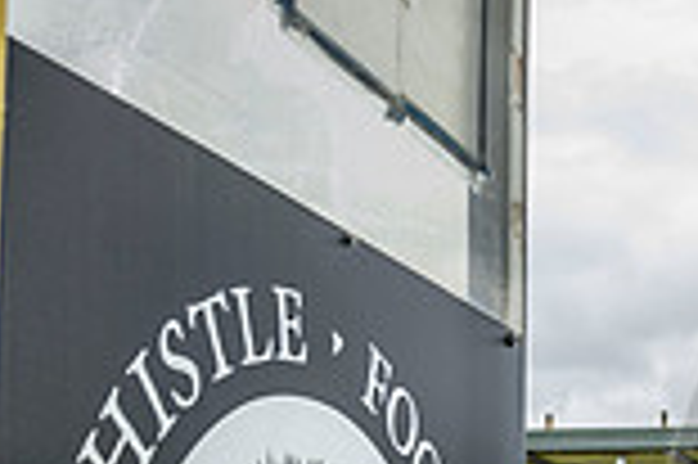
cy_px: 570
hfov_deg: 19.1
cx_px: 1121
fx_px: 1743
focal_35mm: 90
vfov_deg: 14.6
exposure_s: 1/160
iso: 160
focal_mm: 24
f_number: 7.1
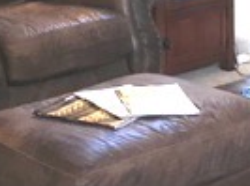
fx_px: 1008
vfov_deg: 10.2
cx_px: 100
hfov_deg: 14.1
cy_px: -98
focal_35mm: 140
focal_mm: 4.15
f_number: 2.2
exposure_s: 1/30
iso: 80
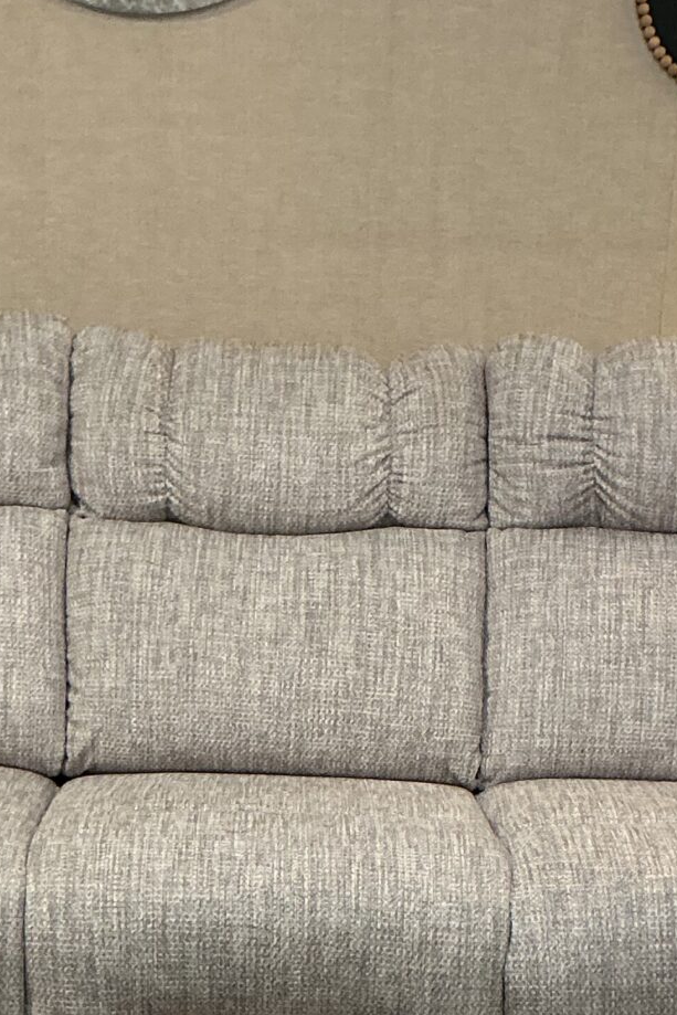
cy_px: 928
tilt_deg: -21.1
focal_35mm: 84
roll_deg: -1.4
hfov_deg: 16.3
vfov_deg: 23.5
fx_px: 2368
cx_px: 267
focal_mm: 3
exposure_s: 1/60
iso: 100
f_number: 1.8
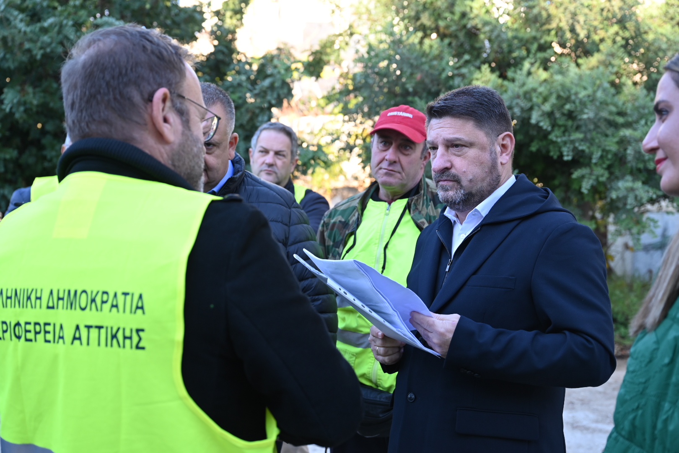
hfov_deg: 45.4
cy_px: 226
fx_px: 811
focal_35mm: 43
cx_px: 340
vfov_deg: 31.2
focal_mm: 43
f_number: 4
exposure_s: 1/250
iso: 400
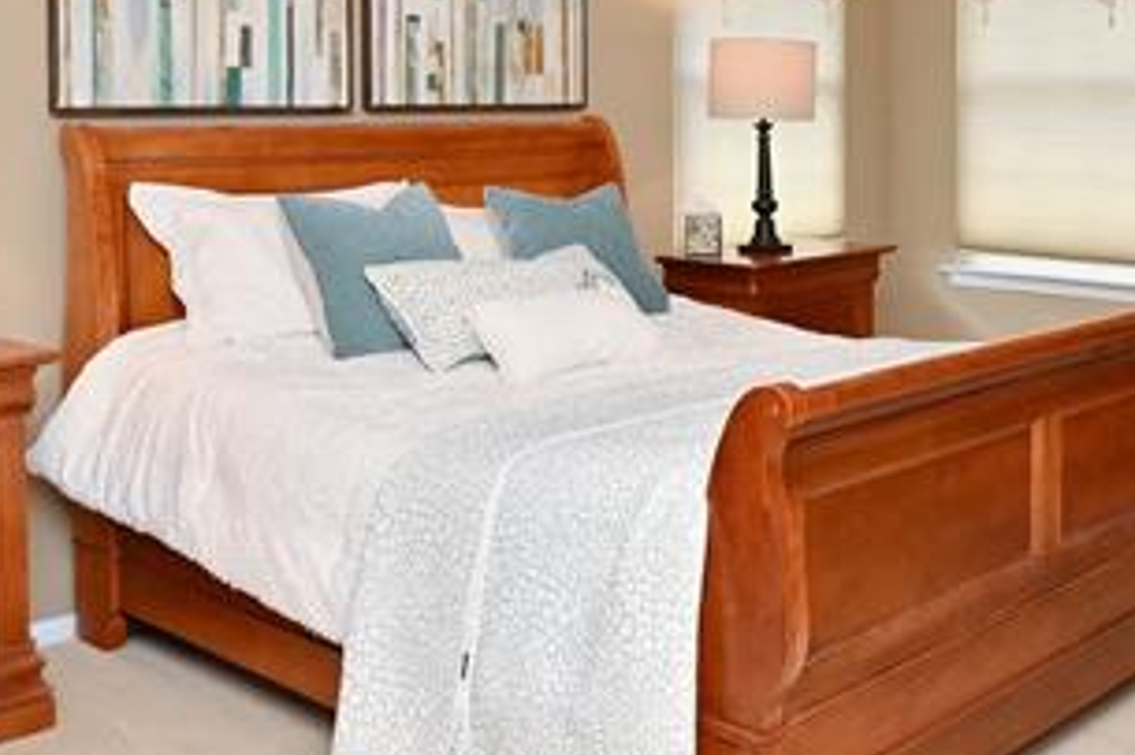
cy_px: 145
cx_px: 841
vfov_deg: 28.0
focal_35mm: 47
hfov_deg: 40.8
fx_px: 1481
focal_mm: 14
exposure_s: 1/60
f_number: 9
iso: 800
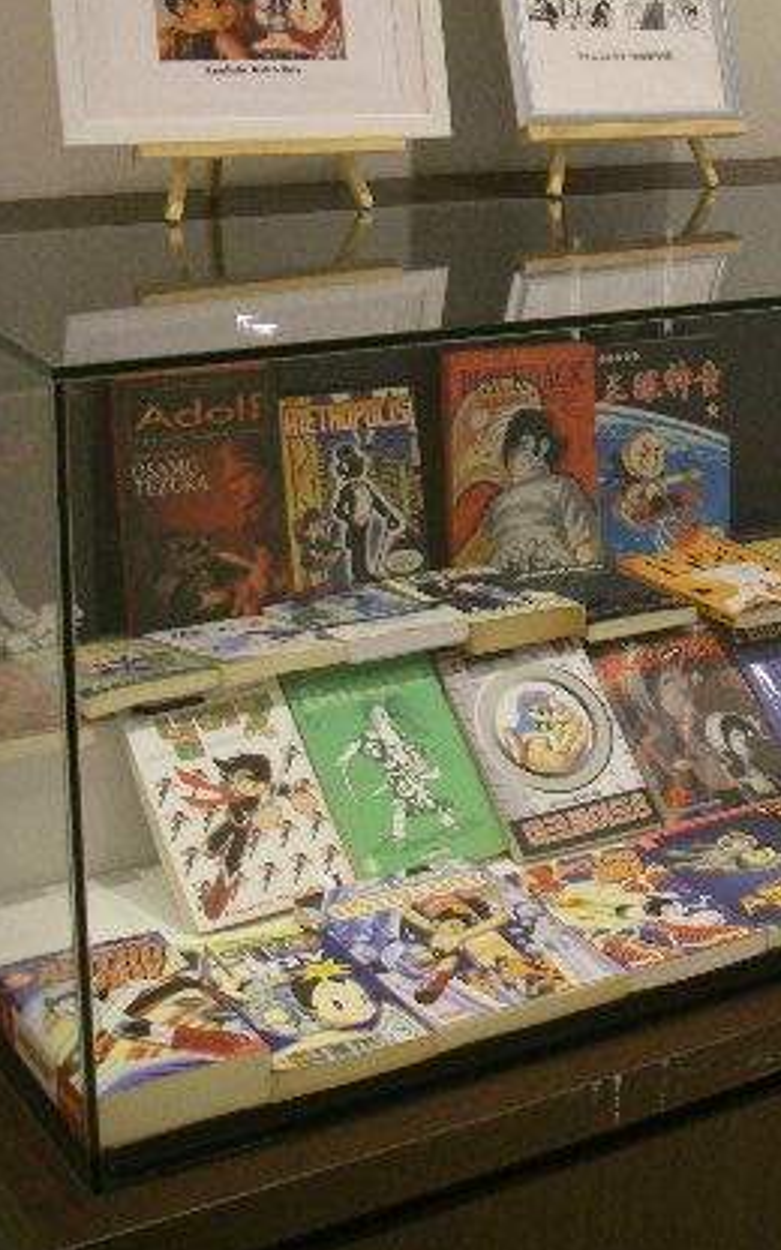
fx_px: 2111
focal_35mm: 62
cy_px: 445
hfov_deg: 20.6
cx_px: 691
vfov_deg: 32.8
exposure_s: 1/50
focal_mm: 6.3
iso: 200
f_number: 3.3
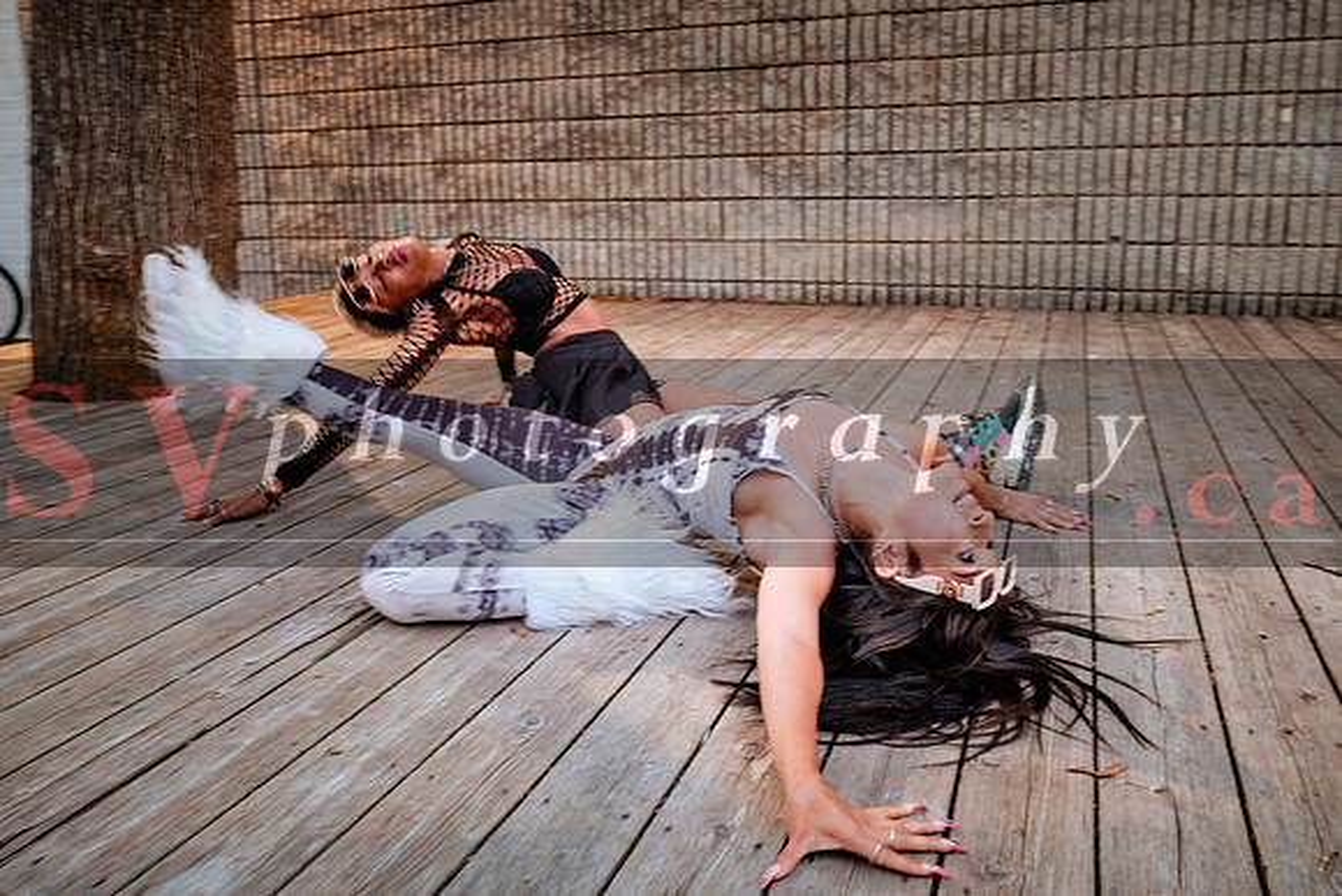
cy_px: 378
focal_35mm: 28
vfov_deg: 46.6
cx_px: 671
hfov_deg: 65.9
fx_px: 1035
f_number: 2.8
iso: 1600
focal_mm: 16
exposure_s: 1/50
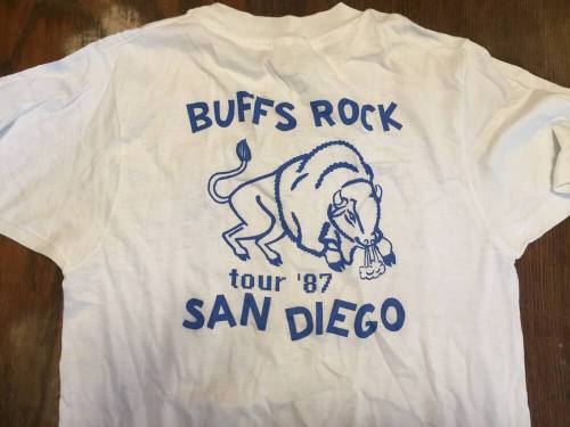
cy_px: 214
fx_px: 478
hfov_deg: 61.7
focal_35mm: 29
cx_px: 285
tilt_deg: -82.2
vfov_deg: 48.2
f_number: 2.2
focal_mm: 4.15
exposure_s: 1/30
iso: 125
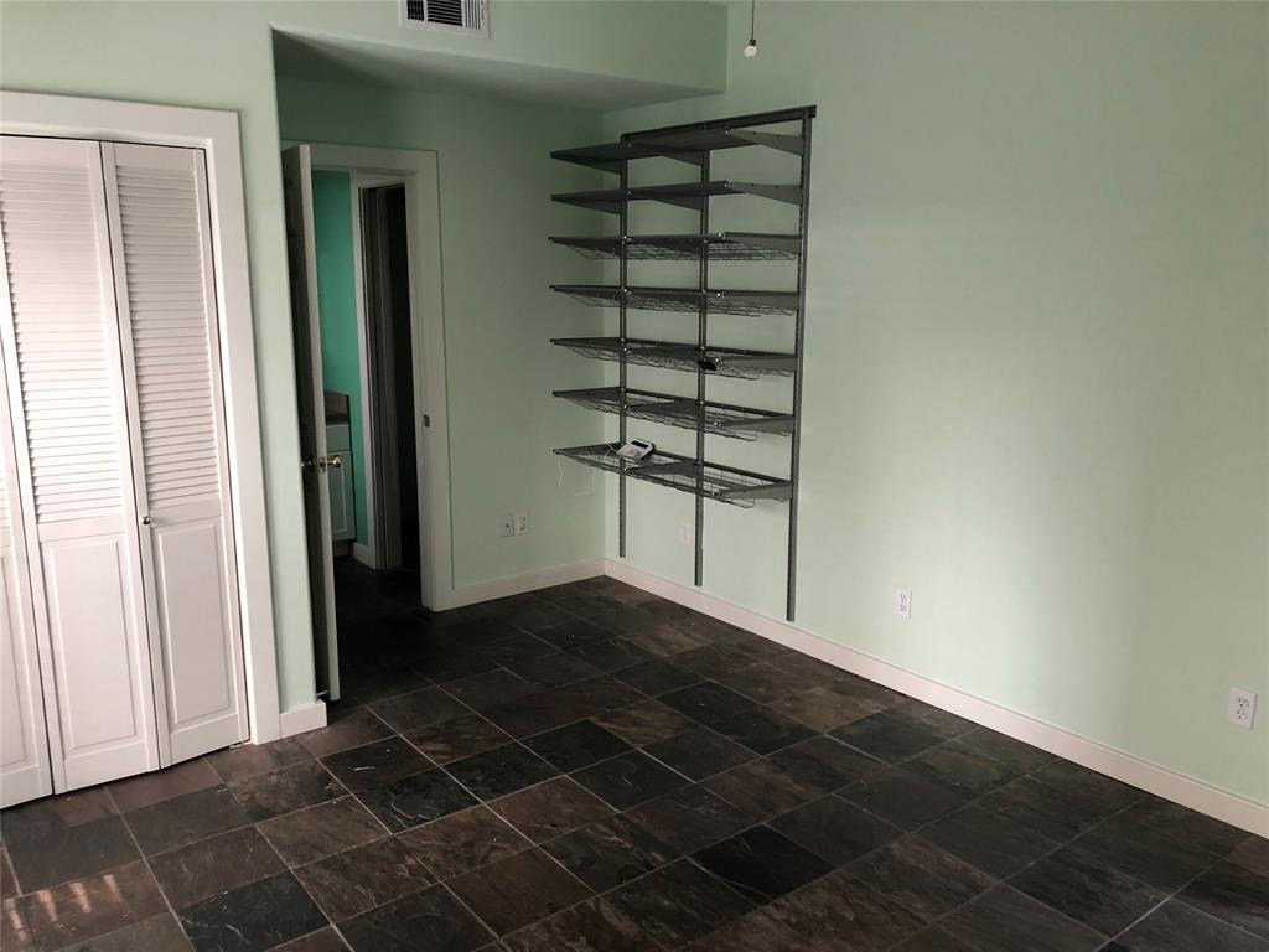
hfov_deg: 63.4
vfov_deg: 49.7
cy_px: 476
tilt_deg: -12.6
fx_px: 1026
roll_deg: +0.5
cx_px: 634
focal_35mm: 28
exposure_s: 1/15
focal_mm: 3.99
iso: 40
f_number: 1.8
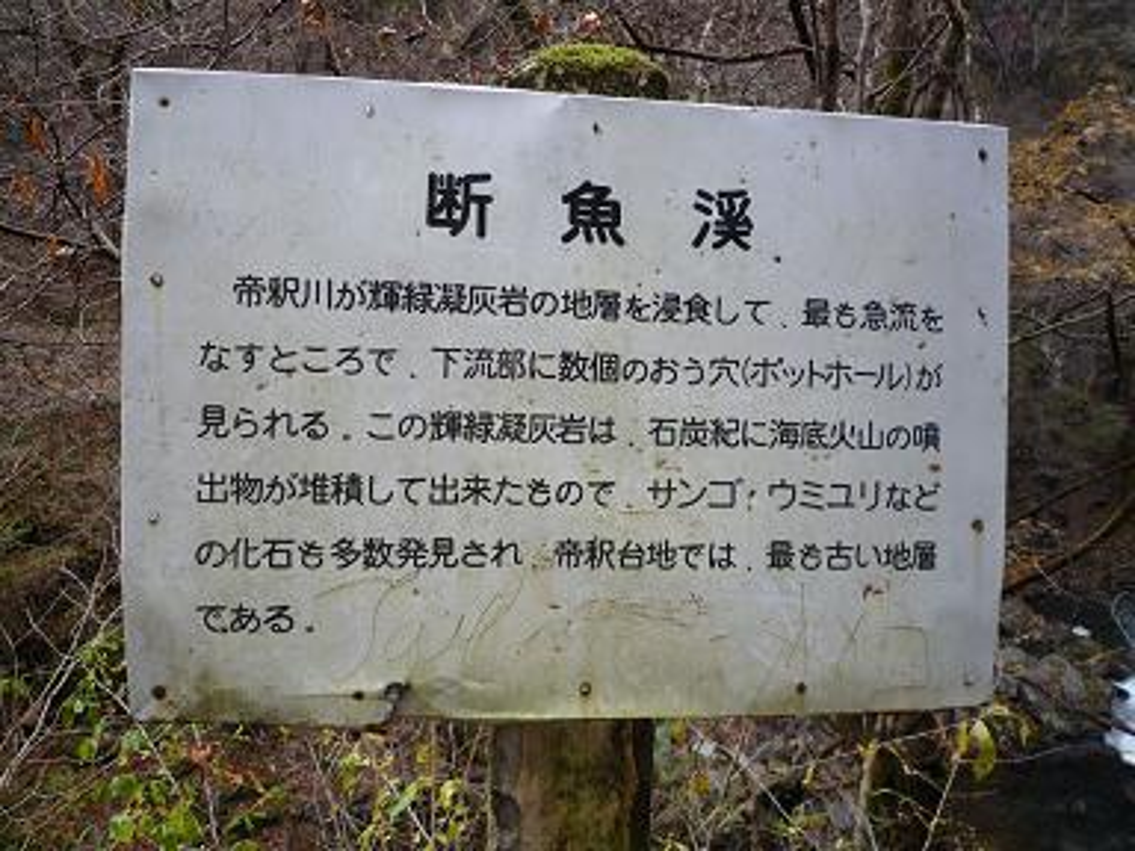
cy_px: 426
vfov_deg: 54.9
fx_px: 820
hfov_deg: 69.4
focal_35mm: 25
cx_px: 568
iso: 100
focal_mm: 4.4
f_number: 2.8
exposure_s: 1/30
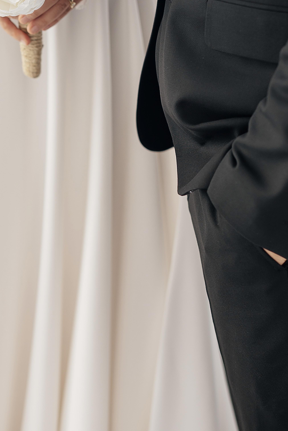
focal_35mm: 81
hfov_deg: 16.8
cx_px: 66
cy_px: 103
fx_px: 972
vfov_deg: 24.8
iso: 100
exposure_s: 1/750
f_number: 2
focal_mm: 35
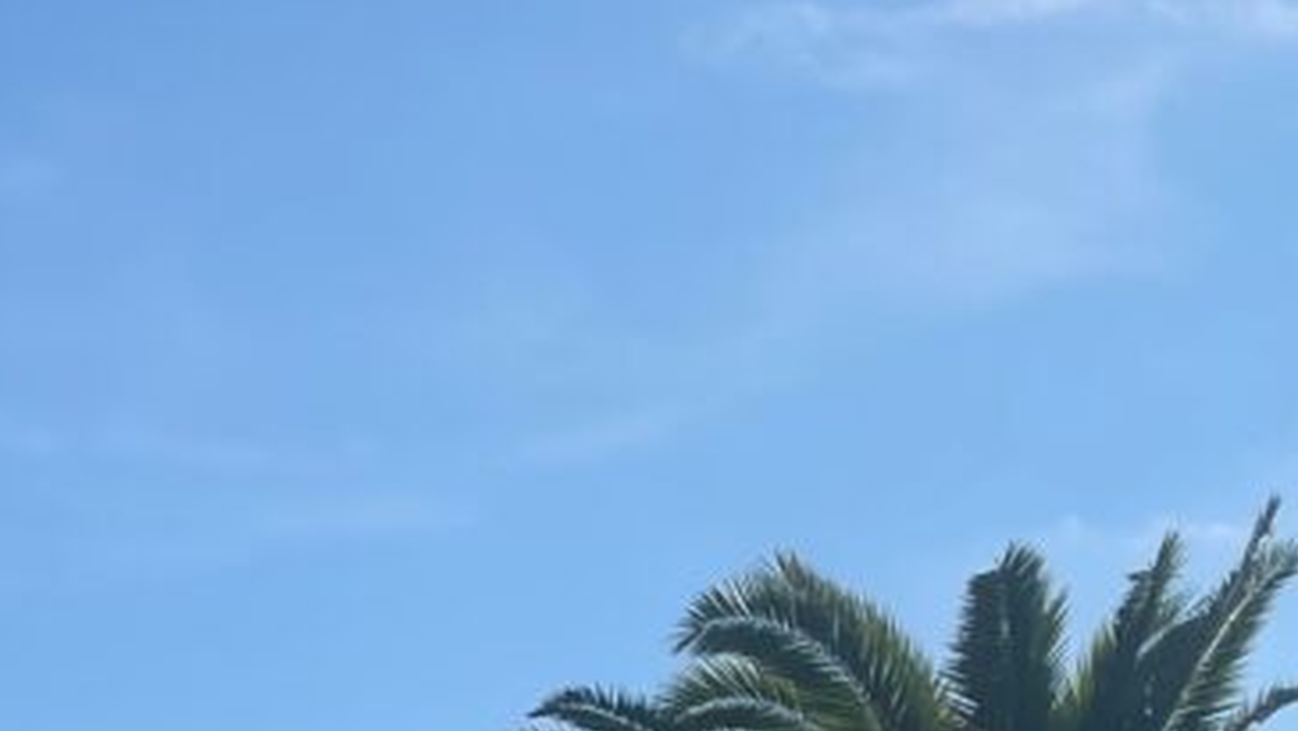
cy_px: 1451
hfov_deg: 18.1
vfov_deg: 9.8
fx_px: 3959
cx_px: -36
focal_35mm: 115
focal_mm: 5.1
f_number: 1.6
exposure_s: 1/4902
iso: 32
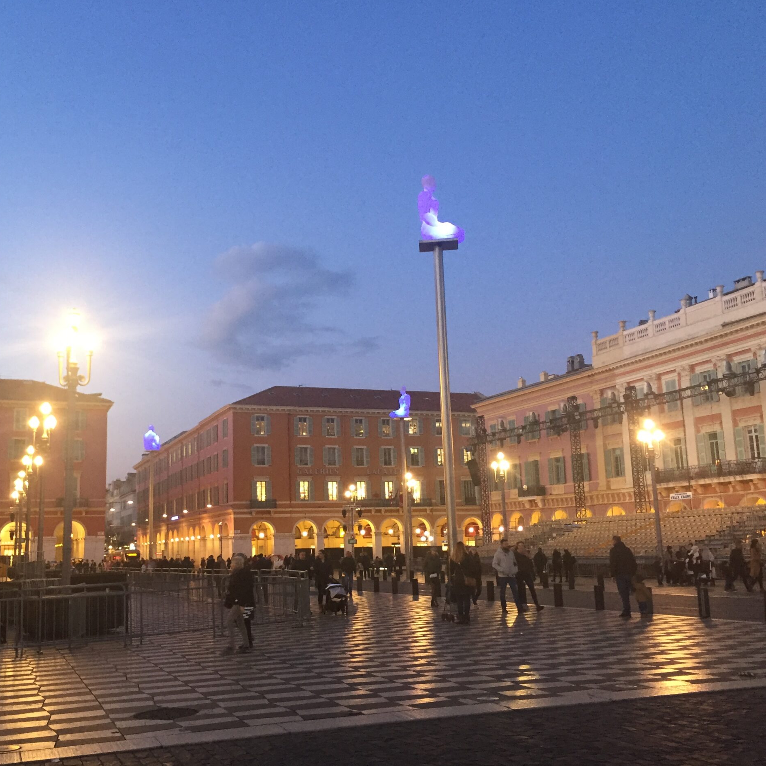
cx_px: 308
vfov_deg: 47.2
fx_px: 876
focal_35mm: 35
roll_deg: +1.0
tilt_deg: +11.6
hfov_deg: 47.0
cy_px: 382
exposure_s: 1/33
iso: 160
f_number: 2.2
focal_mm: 4.15
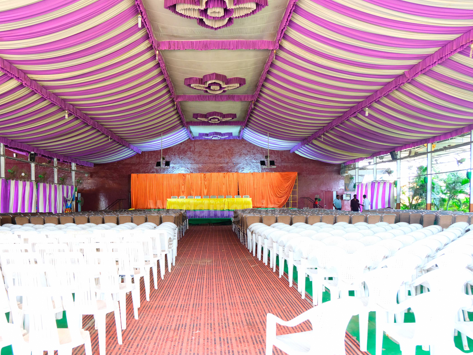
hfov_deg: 55.3
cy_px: 210
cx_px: 214
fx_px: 451
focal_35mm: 33
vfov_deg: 42.8
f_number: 4
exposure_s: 1/50
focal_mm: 16
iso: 800
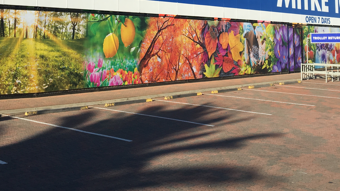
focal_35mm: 52
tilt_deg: +7.6
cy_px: 1
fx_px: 469
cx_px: 200
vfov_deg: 22.2
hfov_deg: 39.7
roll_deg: +0.5
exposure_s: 1/1748
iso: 25
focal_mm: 4.15
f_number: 2.2
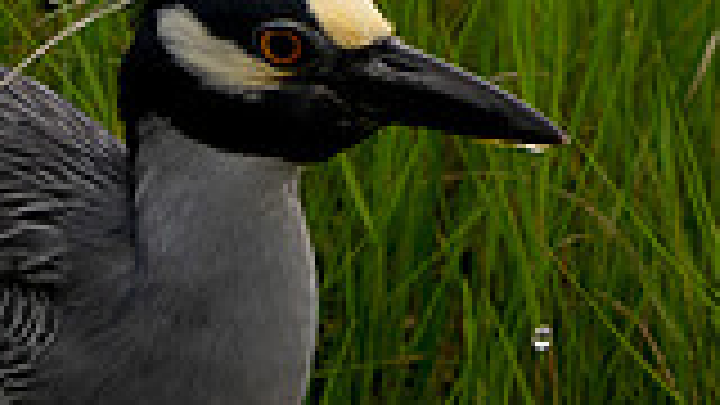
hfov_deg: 1.2
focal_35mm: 1740
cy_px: 357
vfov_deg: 0.7
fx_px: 33219
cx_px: 137
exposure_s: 1/2000
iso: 400
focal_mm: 403
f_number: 6.3
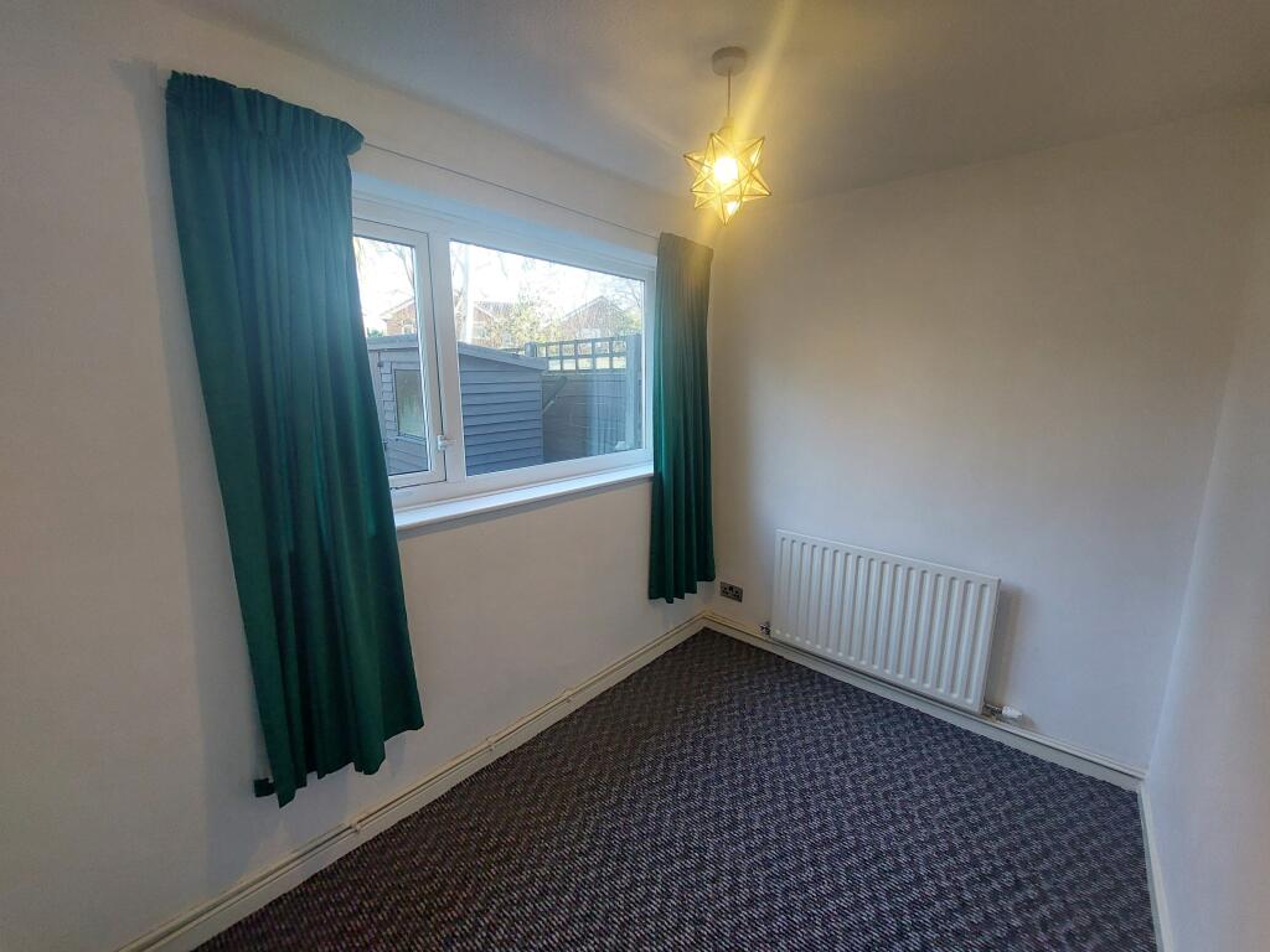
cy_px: 476
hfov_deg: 106.2
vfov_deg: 89.9
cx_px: 635
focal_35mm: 13
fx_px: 477
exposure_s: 1/60
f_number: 2.2
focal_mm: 1.74
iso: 125
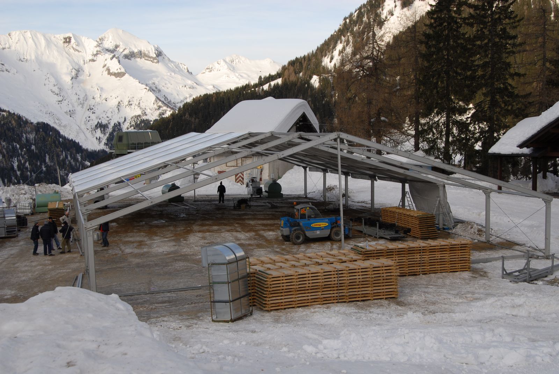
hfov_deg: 41.1
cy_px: 187
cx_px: 280
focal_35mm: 48
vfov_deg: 28.2
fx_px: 746
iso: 125
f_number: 7.1
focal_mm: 32
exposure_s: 1/180
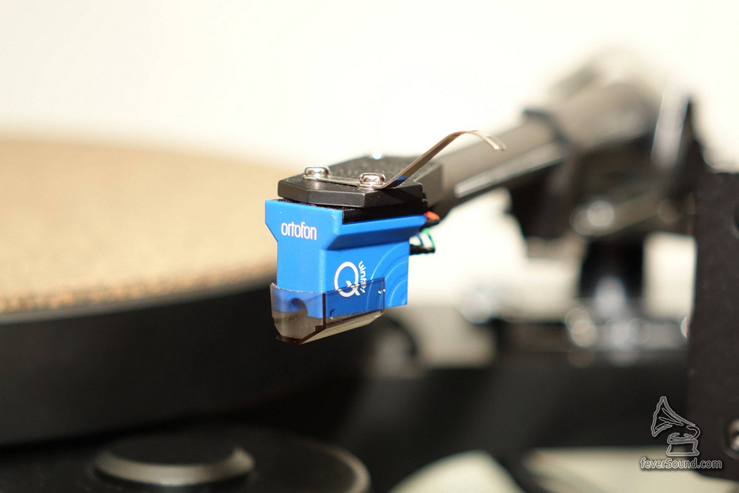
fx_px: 2237
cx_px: 370
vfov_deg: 12.6
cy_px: 246
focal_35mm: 109
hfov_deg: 18.8
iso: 800
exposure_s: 1/60
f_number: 2.8
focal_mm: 40.05
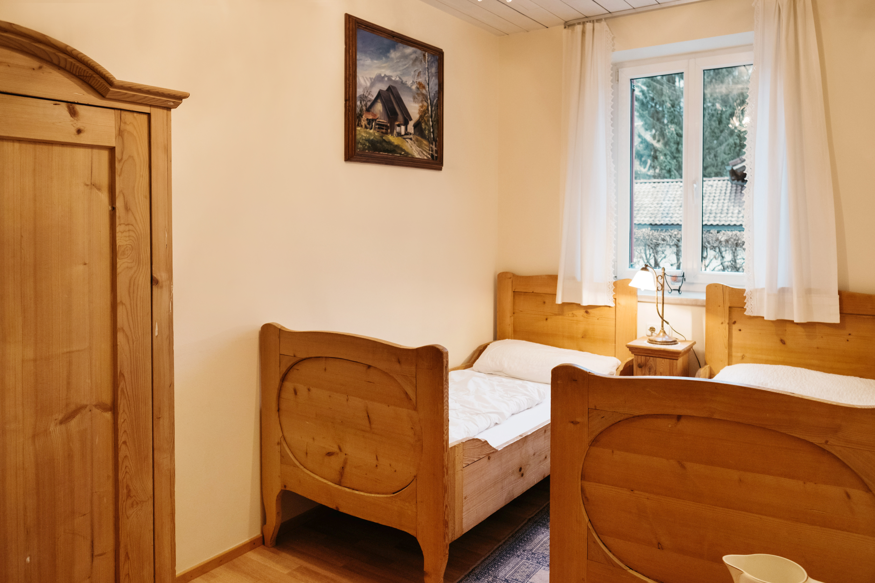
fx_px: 583
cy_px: 292
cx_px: 438
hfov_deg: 73.7
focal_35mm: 24
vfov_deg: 53.1
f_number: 2.8
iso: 1000
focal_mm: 16
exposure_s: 1/60
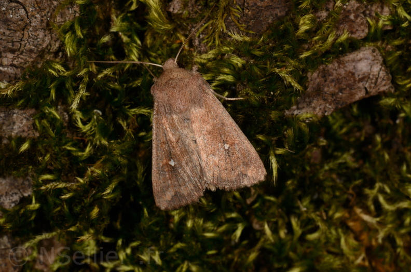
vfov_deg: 10.7
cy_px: 136
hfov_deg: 16.1
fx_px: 1452
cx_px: 206
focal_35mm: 128
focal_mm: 85
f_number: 25
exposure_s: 1/60
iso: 100
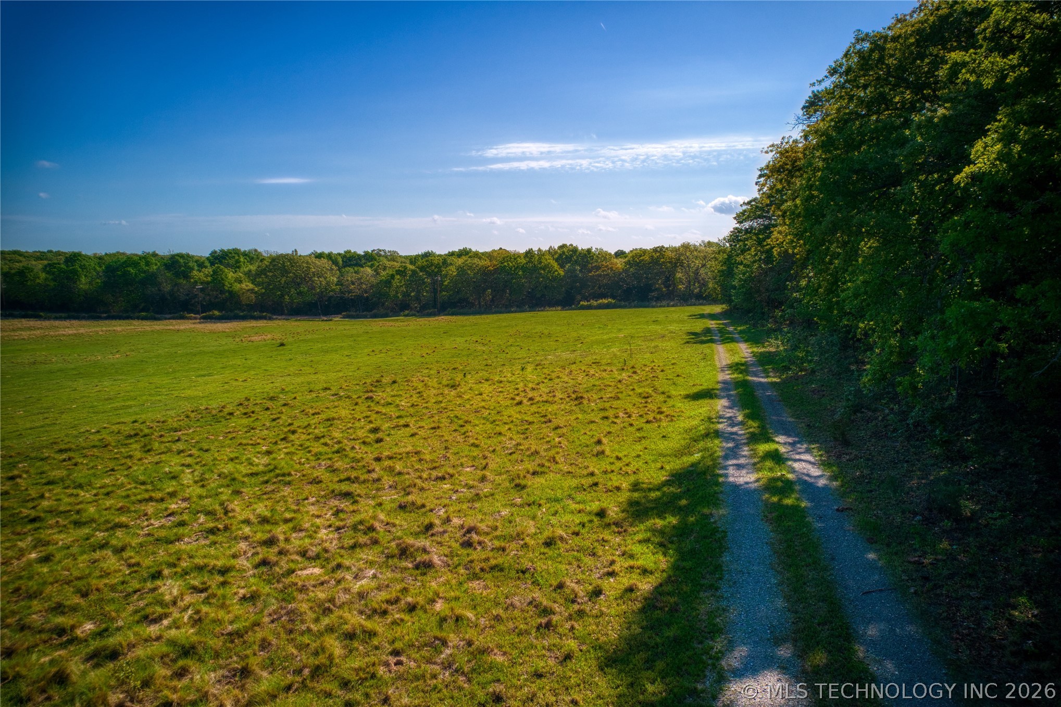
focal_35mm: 22
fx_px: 648
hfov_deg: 78.6
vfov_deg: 57.2
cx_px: 530
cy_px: 354
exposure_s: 1/2000
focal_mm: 8.38
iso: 110
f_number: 2.8
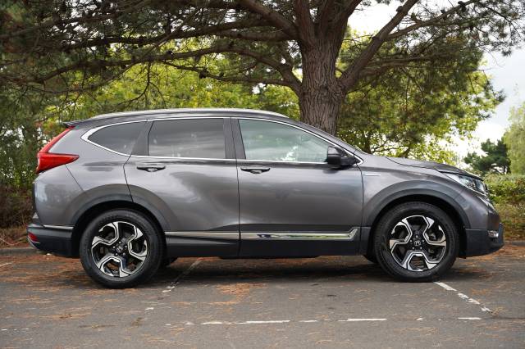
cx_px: 262
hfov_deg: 41.8
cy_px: 174
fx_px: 688
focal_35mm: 47
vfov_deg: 28.5
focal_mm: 47.2
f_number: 4
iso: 320
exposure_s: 1/160
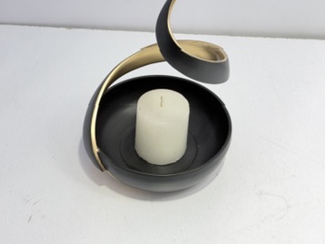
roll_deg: -2.7
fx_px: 611
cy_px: 50
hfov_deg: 29.8
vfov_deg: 22.3
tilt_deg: -37.1
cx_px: 163
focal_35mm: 65
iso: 64
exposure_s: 1/50
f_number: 1.78
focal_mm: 6.76
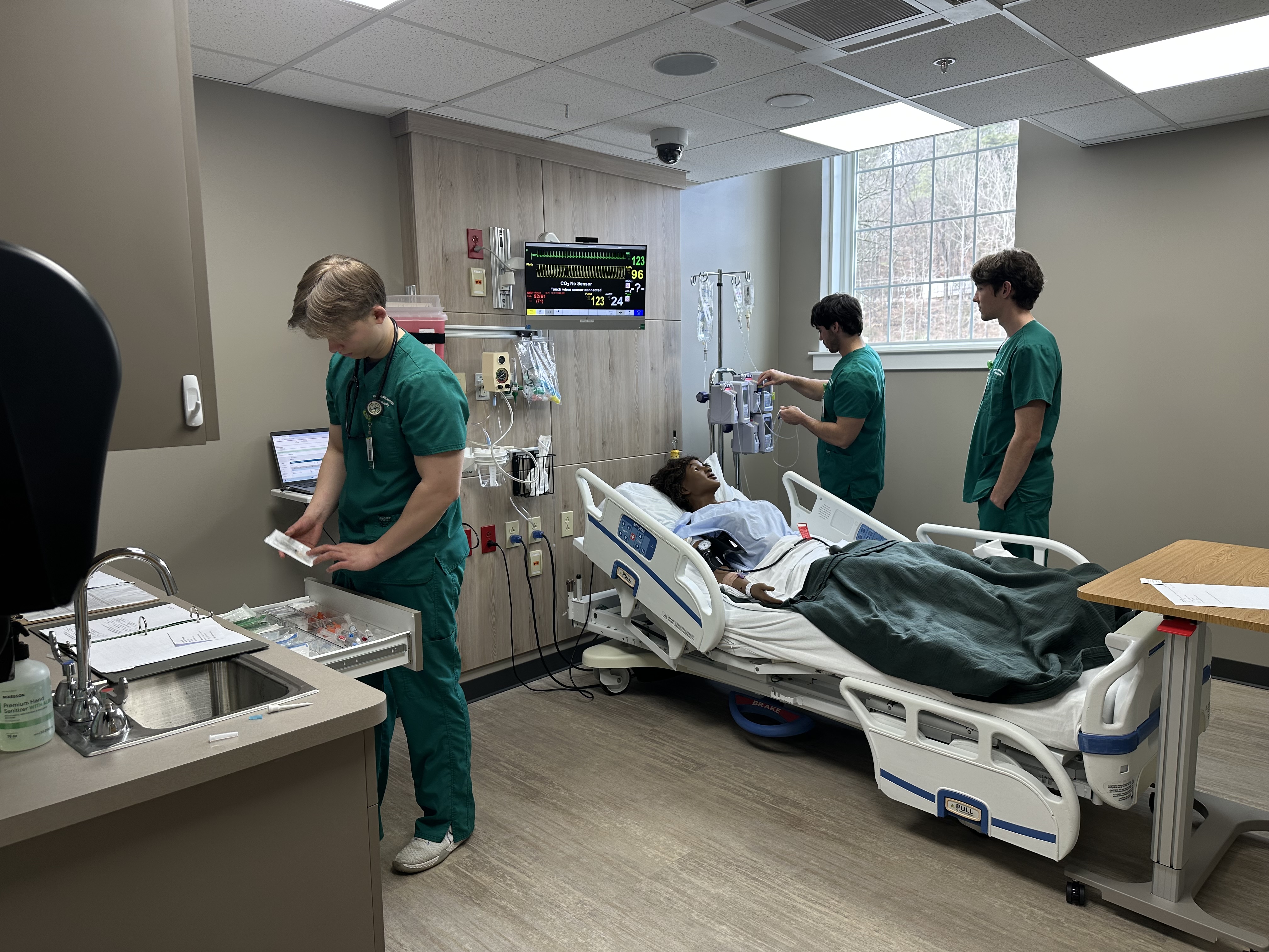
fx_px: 880
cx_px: 634
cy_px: 476
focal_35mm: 24
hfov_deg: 71.6
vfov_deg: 56.8
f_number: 1.78
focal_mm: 6.86
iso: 80
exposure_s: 1/120
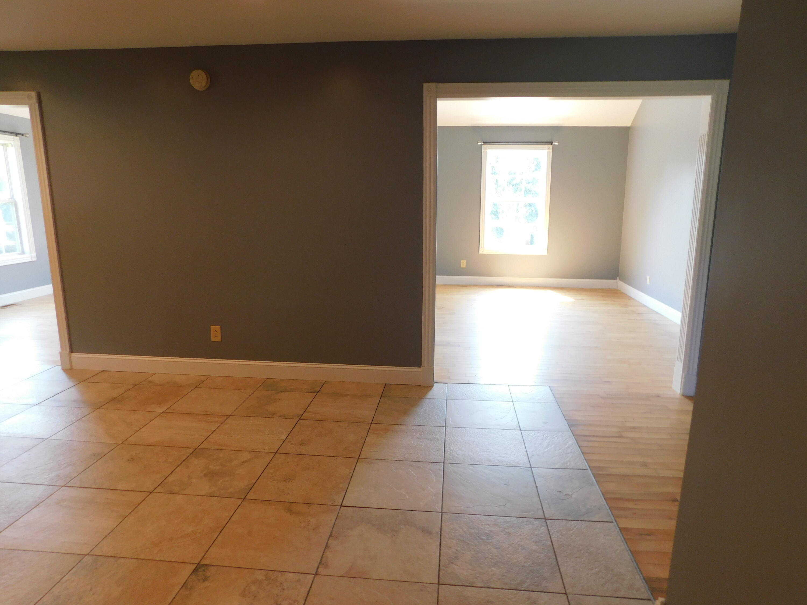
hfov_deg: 73.9
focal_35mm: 23
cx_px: 404
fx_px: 536
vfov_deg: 58.9
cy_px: 302
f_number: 3
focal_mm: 4
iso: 140
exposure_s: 1/30
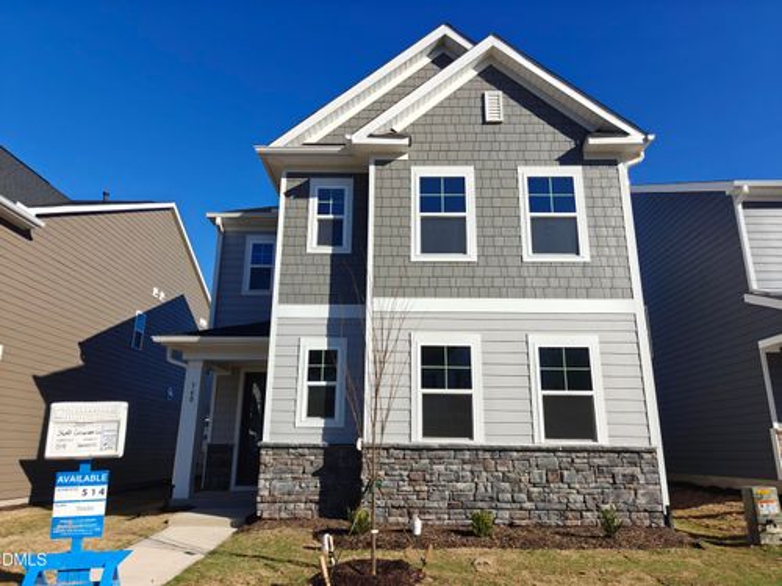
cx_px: 391
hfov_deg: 73.9
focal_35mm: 23
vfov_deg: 58.9
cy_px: 293
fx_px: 520
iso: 50
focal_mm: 6.06
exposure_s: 1/1851
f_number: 1.6
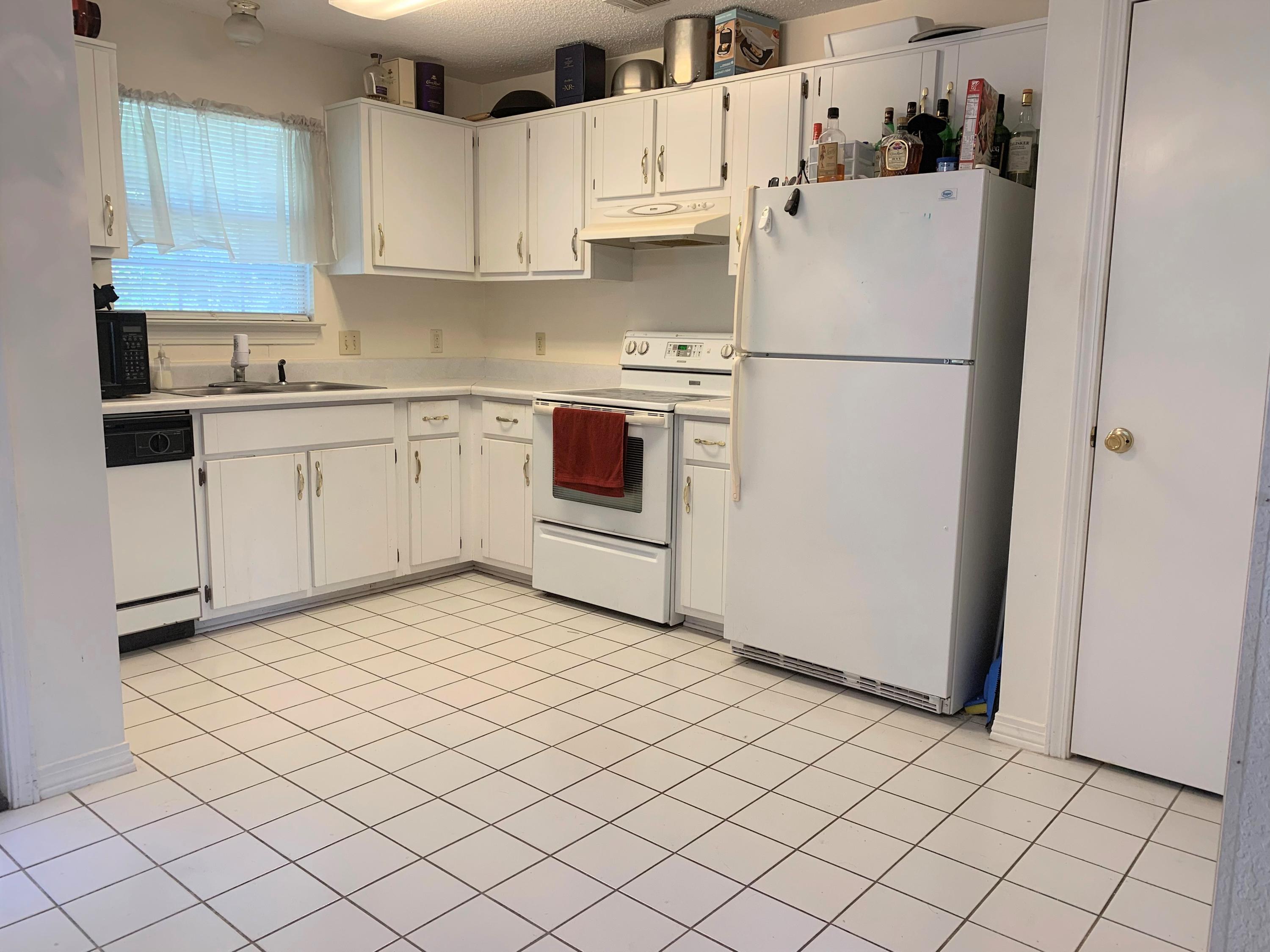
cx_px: 635
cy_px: 476
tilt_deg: -7.4
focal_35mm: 26
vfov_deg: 53.1
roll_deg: -0.6
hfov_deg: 67.3
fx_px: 954
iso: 50
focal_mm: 4.25
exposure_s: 1/60
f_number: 1.8
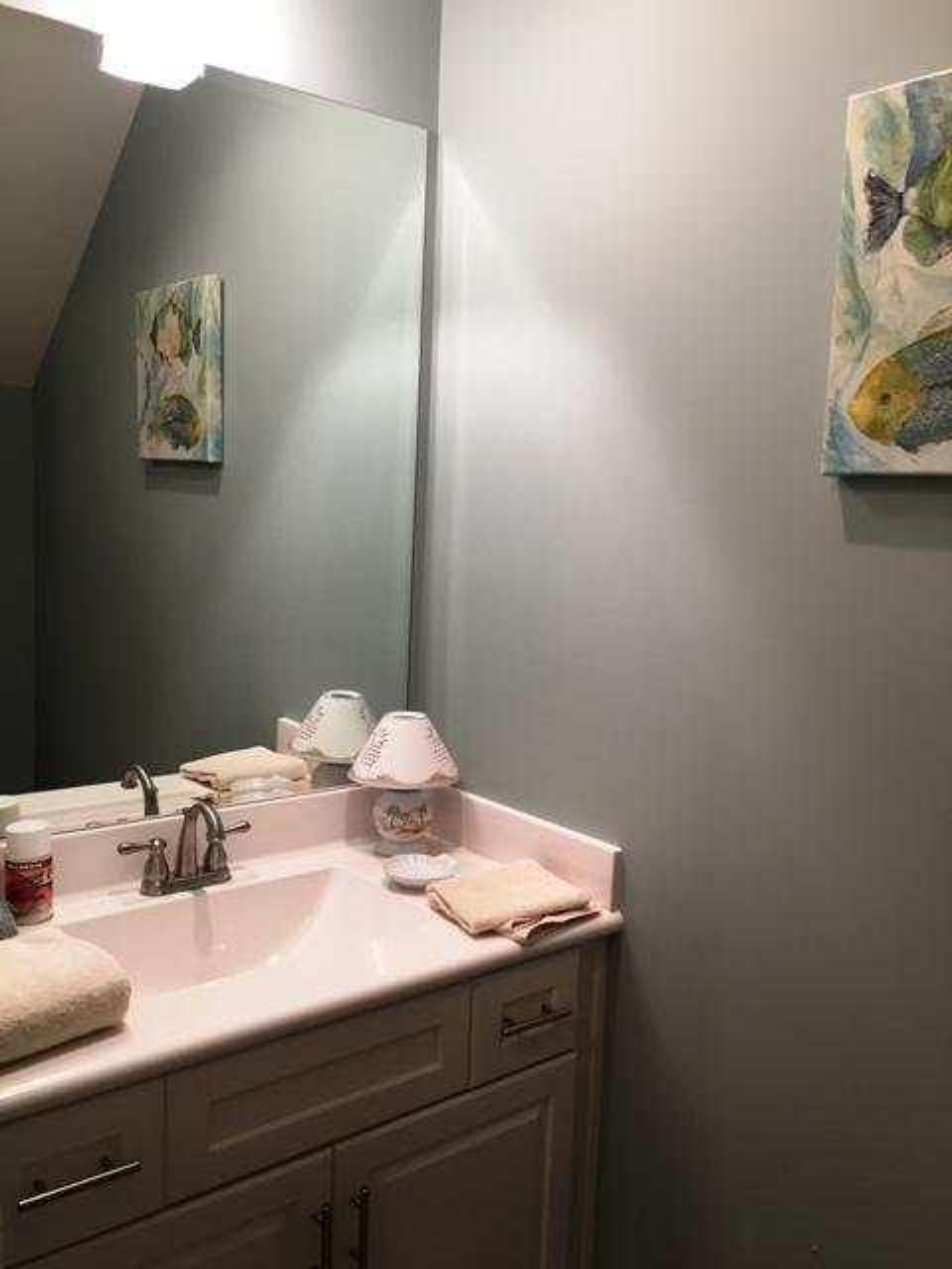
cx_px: 476
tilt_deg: -6.2
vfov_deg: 61.7
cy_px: 634
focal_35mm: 29
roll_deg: -2.6
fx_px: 1063
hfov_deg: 48.2
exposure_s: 1/30
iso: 64
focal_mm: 4.15
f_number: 2.2
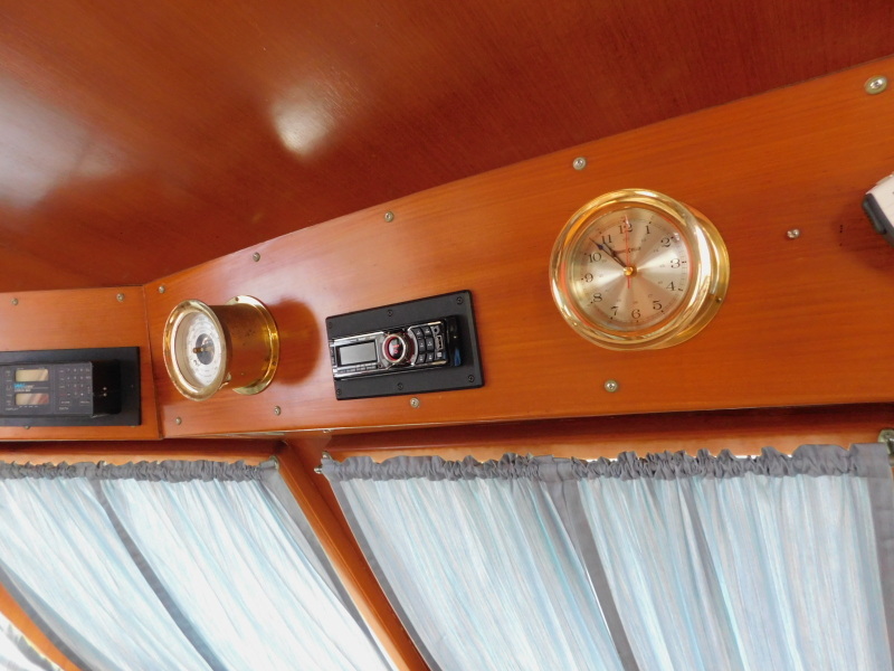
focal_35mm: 23
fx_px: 594
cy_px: 336
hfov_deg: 73.9
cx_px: 447
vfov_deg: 58.9
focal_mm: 4
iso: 400
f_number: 3
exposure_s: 1/10
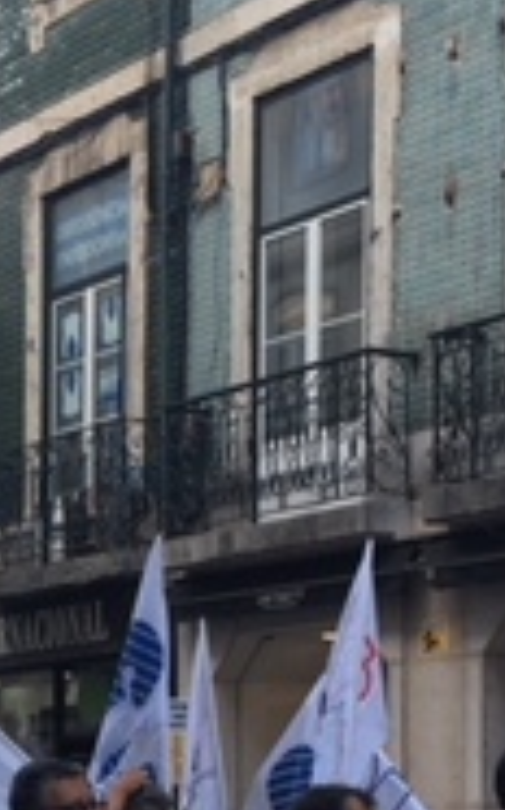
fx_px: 2338
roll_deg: +1.0
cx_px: -109
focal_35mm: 106
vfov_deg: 18.9
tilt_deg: -2.0
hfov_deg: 12.0
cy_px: 884
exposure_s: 1/143
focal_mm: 4.15
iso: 25
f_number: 2.2
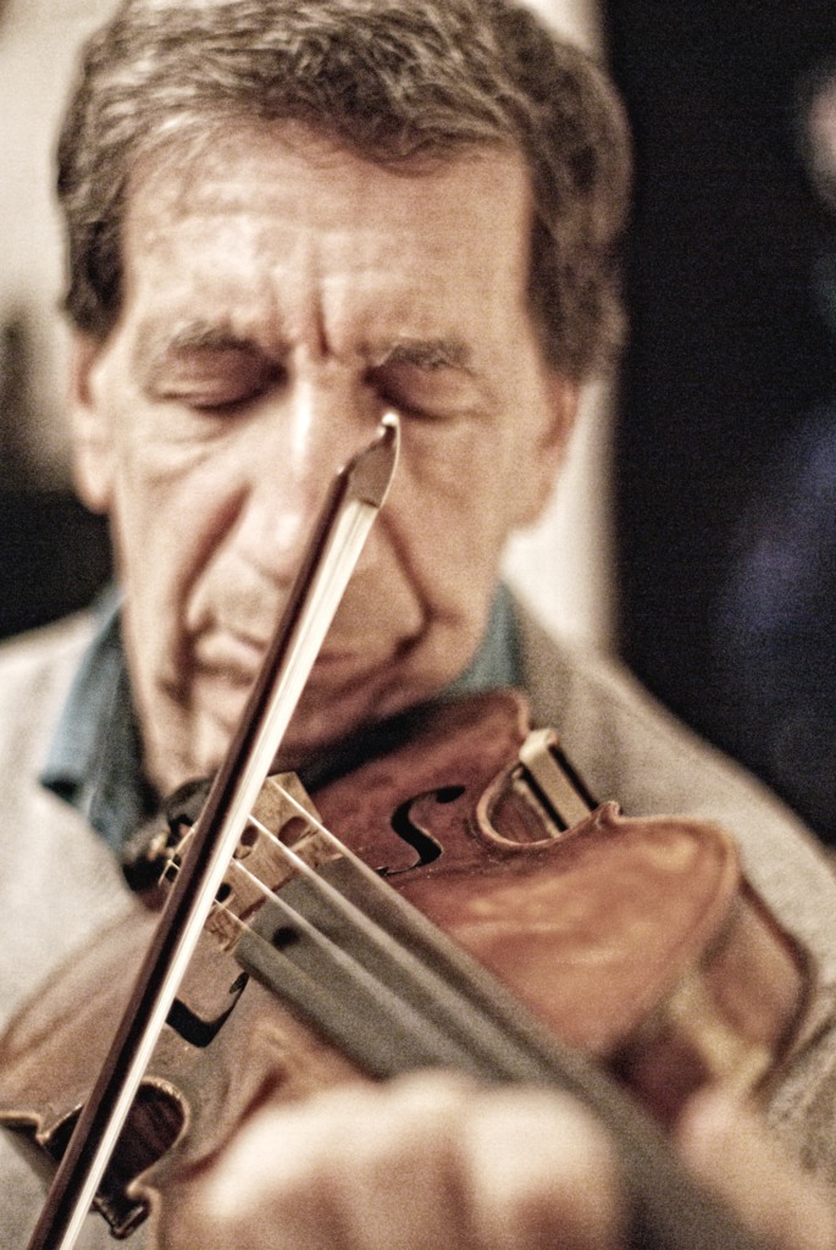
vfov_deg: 27.0
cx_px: 418
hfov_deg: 18.2
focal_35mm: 75
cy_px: 625
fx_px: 2606
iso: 800
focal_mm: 50
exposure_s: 1/100
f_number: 1.4
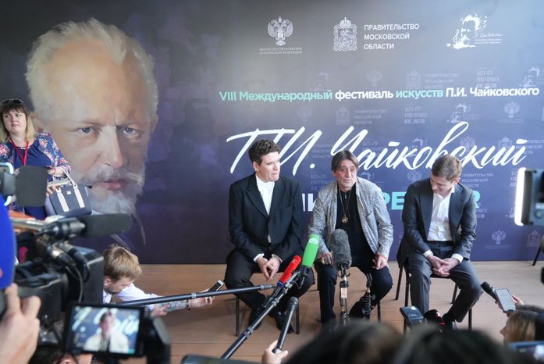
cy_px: 182
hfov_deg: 63.6
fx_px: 439
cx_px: 272
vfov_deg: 45.0
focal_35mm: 29
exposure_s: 1/200
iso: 5000
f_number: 5.6
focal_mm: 29
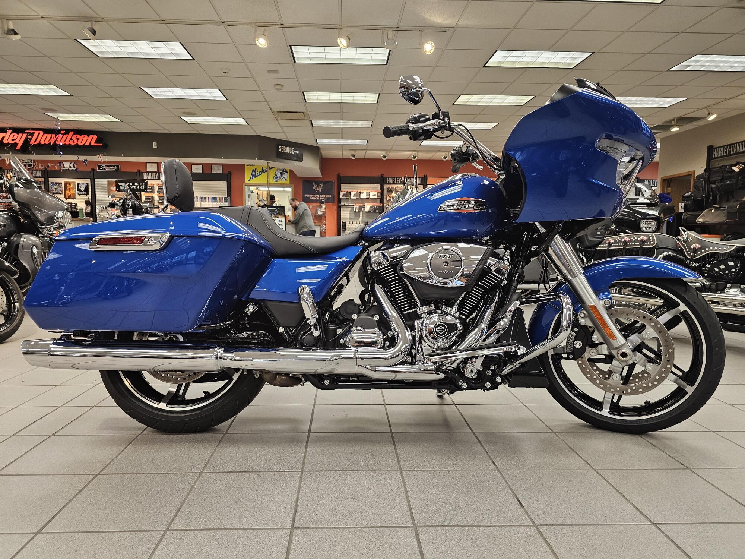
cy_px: 280
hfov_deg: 73.9
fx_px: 495
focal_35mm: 23
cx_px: 372
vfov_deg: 58.9
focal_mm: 6.3
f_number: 1.7
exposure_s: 1/120
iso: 250
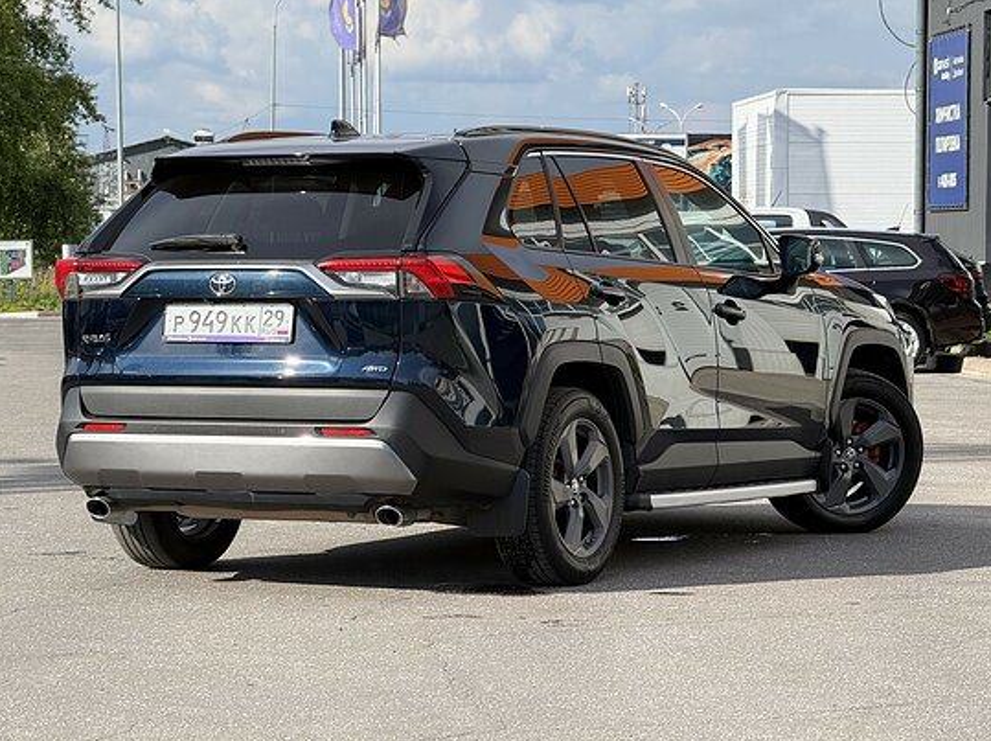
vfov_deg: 12.1
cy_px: 373
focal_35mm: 122
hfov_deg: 16.2
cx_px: 498
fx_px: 3489
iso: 64
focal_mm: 15.66
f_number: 2.8
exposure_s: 1/776
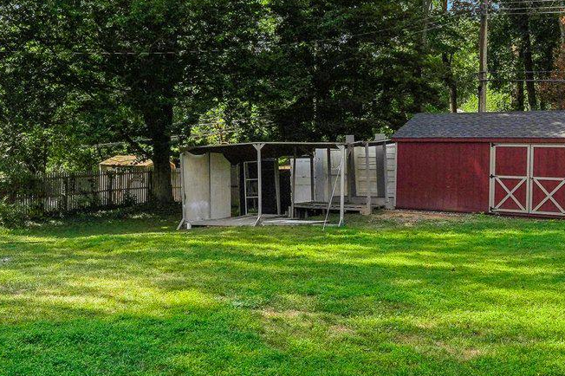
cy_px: 173
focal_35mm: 44
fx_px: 690
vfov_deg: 30.5
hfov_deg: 43.6
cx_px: 168
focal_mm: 14
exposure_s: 1/1600
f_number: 8
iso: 500
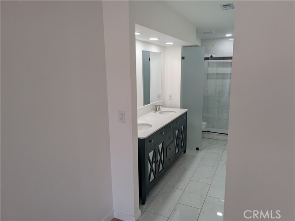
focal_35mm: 24
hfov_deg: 71.6
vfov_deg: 56.9
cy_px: 110
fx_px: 205
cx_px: 148
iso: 40
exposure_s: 1/120
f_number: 1.68
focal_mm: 6.9
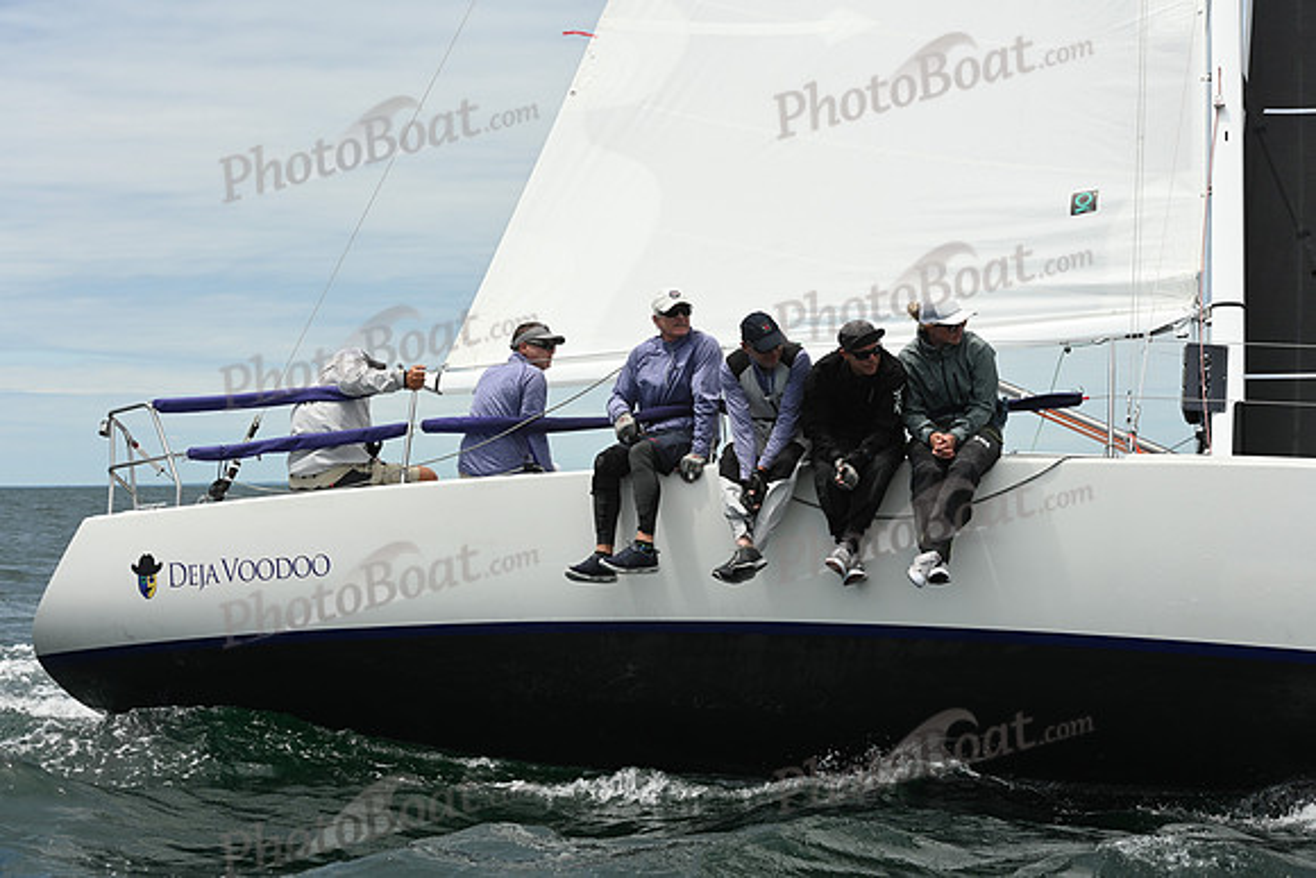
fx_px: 2742
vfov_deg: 18.2
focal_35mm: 75
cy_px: 439
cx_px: 658
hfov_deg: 27.0
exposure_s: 1/1000
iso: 320
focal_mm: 75
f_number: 9
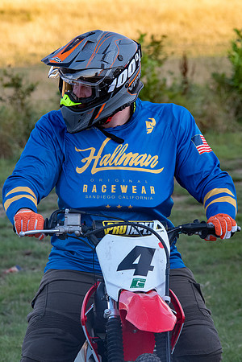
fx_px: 2419
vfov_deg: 8.6
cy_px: 181
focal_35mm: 240
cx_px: 135
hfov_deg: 5.7
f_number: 8
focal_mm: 160
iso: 2000
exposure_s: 1/250
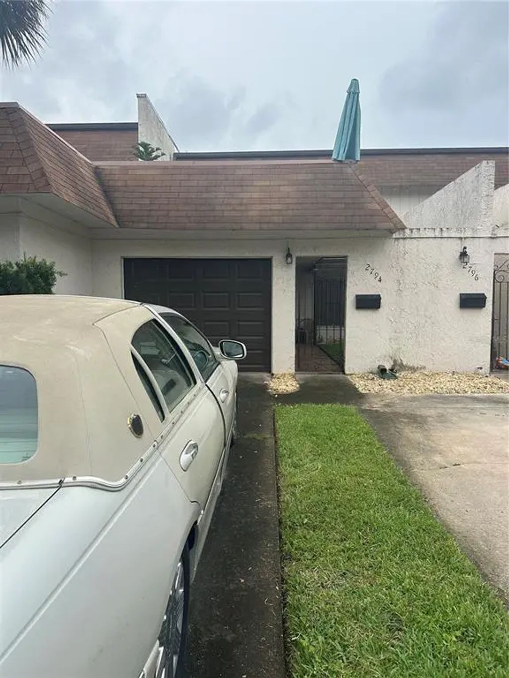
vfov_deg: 71.6
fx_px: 470
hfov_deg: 56.8
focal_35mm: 24
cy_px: 339
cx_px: 254
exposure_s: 1/3861
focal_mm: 6.86
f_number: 1.78
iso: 80
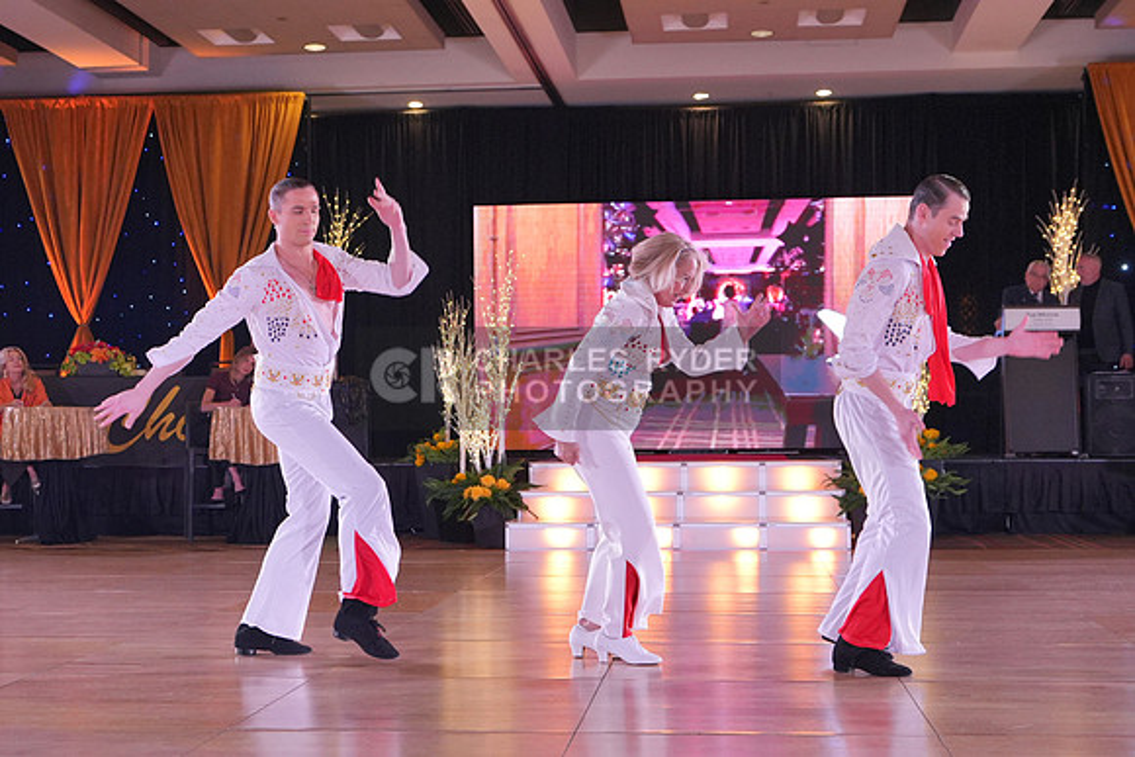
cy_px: 378
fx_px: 1640
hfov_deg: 38.2
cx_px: 568
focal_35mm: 52
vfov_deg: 26.0
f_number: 3.5
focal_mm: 35
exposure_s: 1/400
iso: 2000
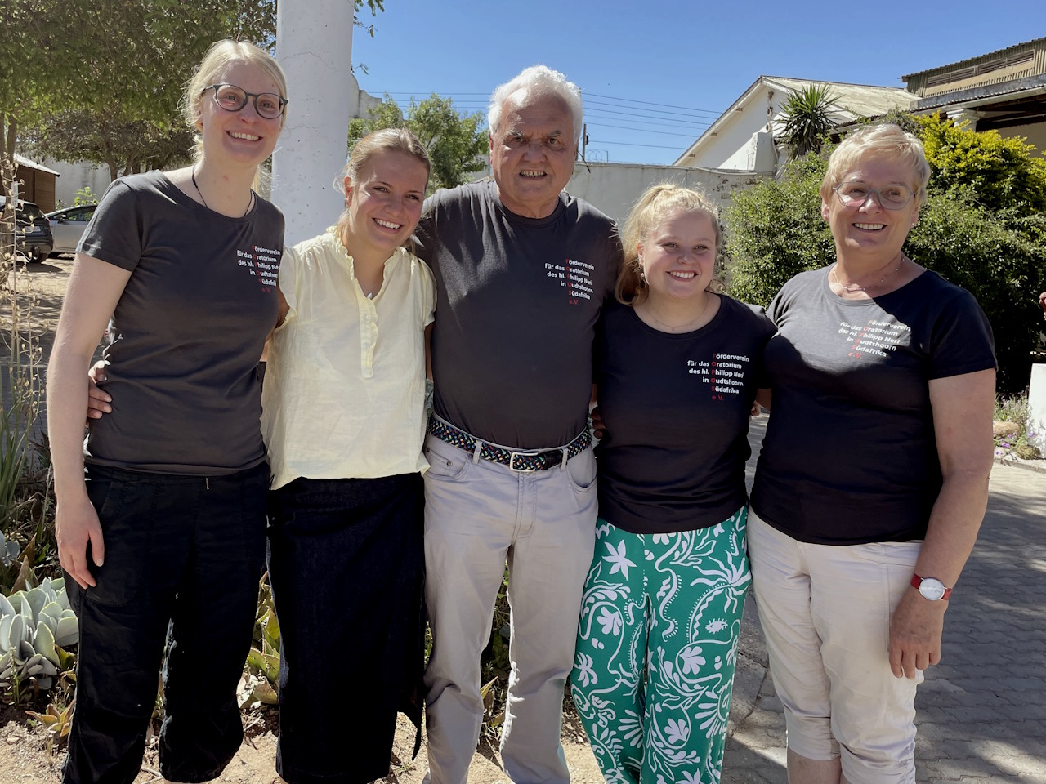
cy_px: 392
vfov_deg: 53.1
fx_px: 786
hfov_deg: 67.3
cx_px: 523
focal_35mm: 26
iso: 32
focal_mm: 4.2
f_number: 1.6
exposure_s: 1/1667
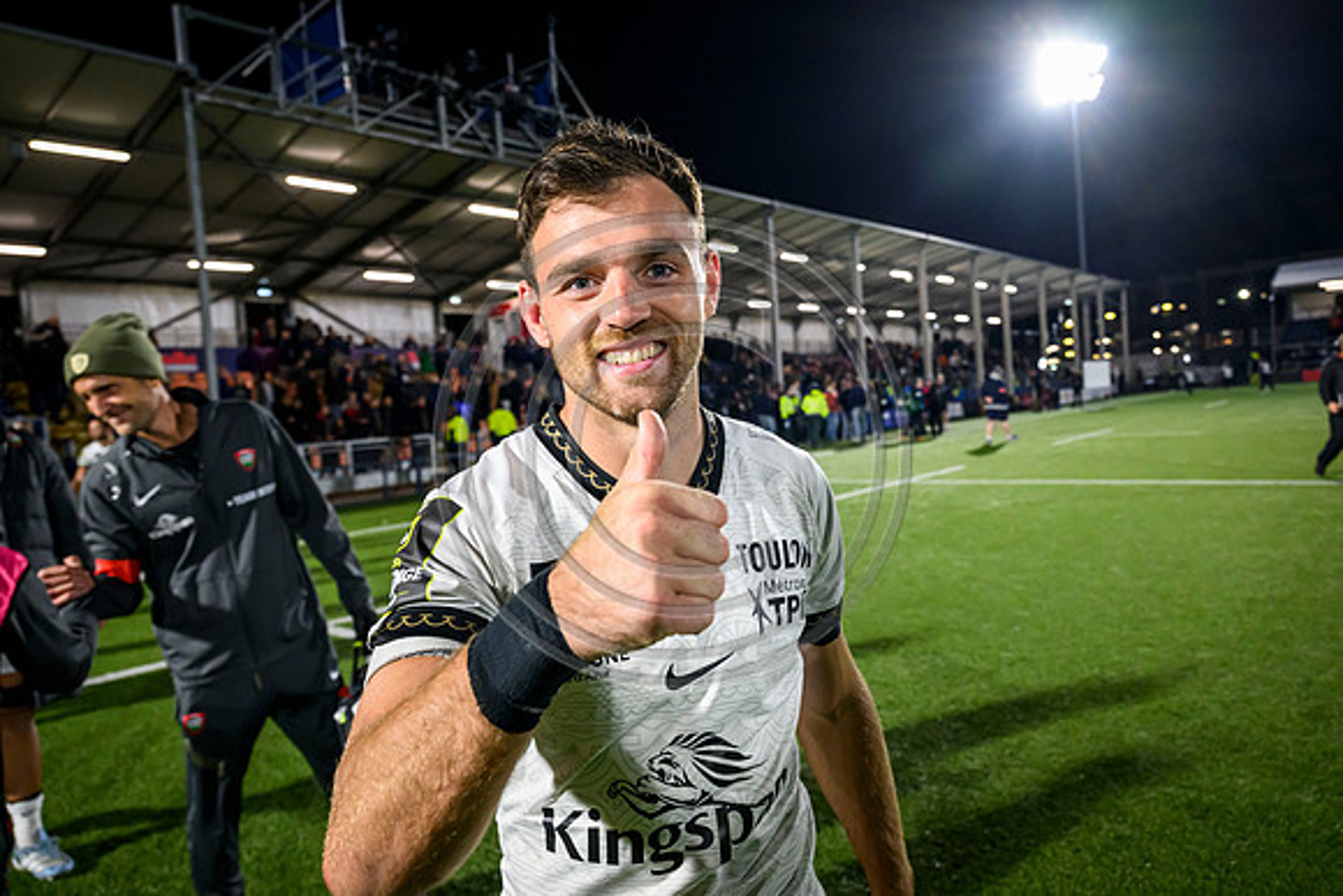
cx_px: 672
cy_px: 448
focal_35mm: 24
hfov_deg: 73.3
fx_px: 903
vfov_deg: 52.8
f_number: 4.5
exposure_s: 1/640
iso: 5000
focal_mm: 24
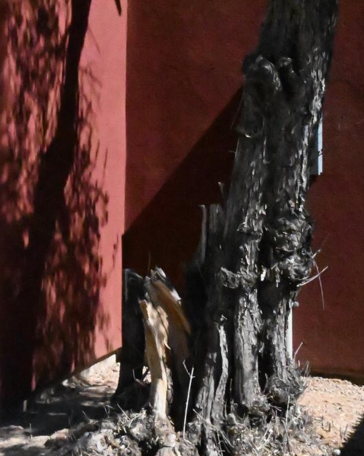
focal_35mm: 93
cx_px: -107
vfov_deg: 20.1
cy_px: 25
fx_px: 1253
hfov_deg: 15.7
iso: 25600
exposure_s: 1/4000
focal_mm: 24
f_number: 22
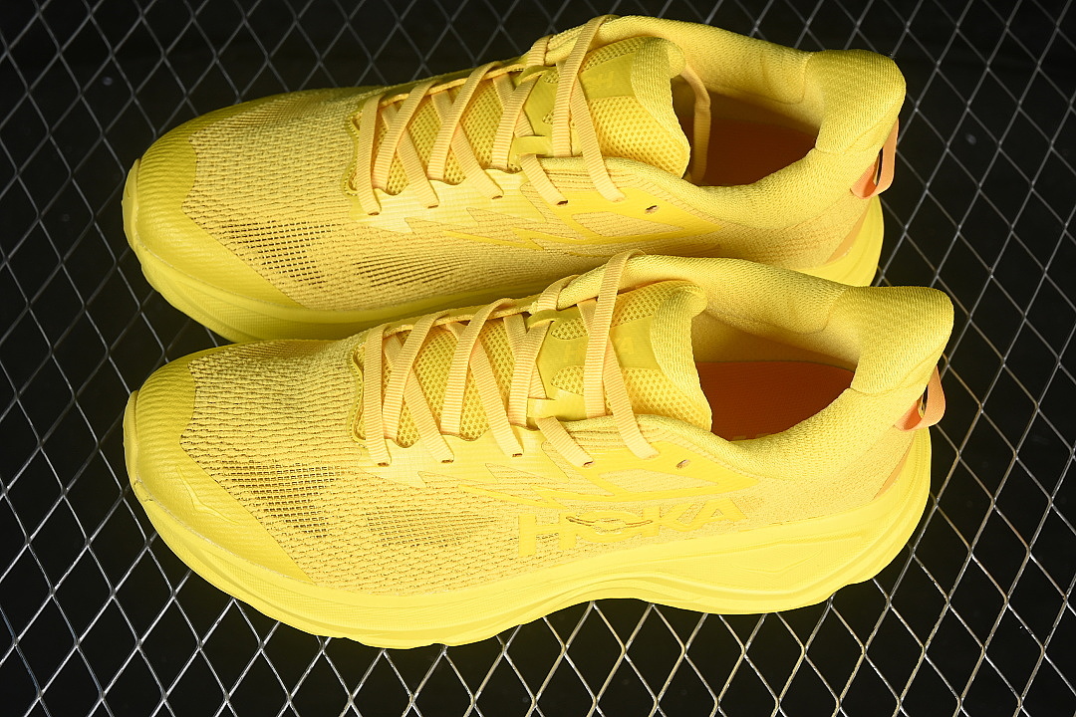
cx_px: 538
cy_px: 358
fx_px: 2241
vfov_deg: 18.2
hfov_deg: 27.0
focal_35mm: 75
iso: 160
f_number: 7.1
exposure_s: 1/80
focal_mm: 50
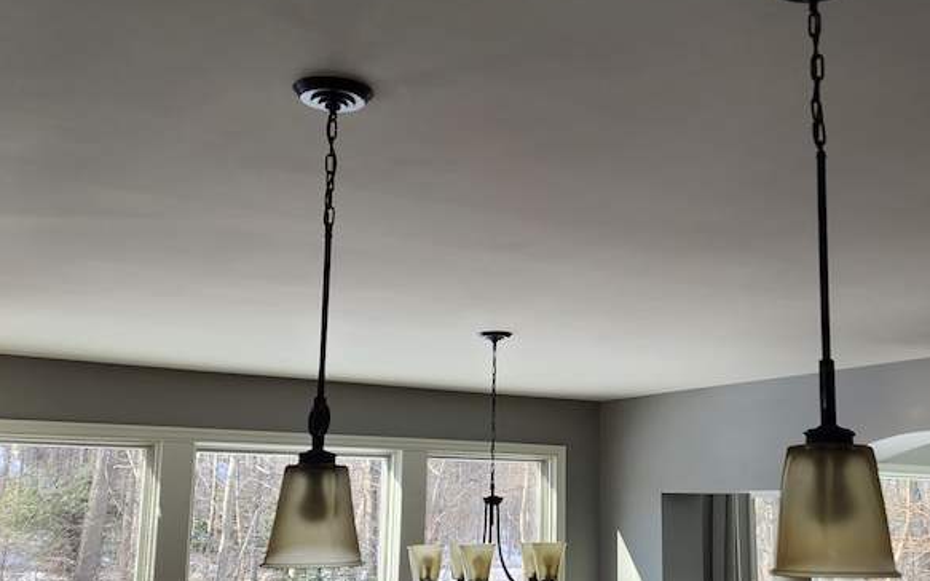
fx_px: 1166
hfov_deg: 43.0
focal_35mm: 46
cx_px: 608
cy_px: 330
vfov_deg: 27.9
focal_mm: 6.4
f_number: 1.8
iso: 40
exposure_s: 1/180
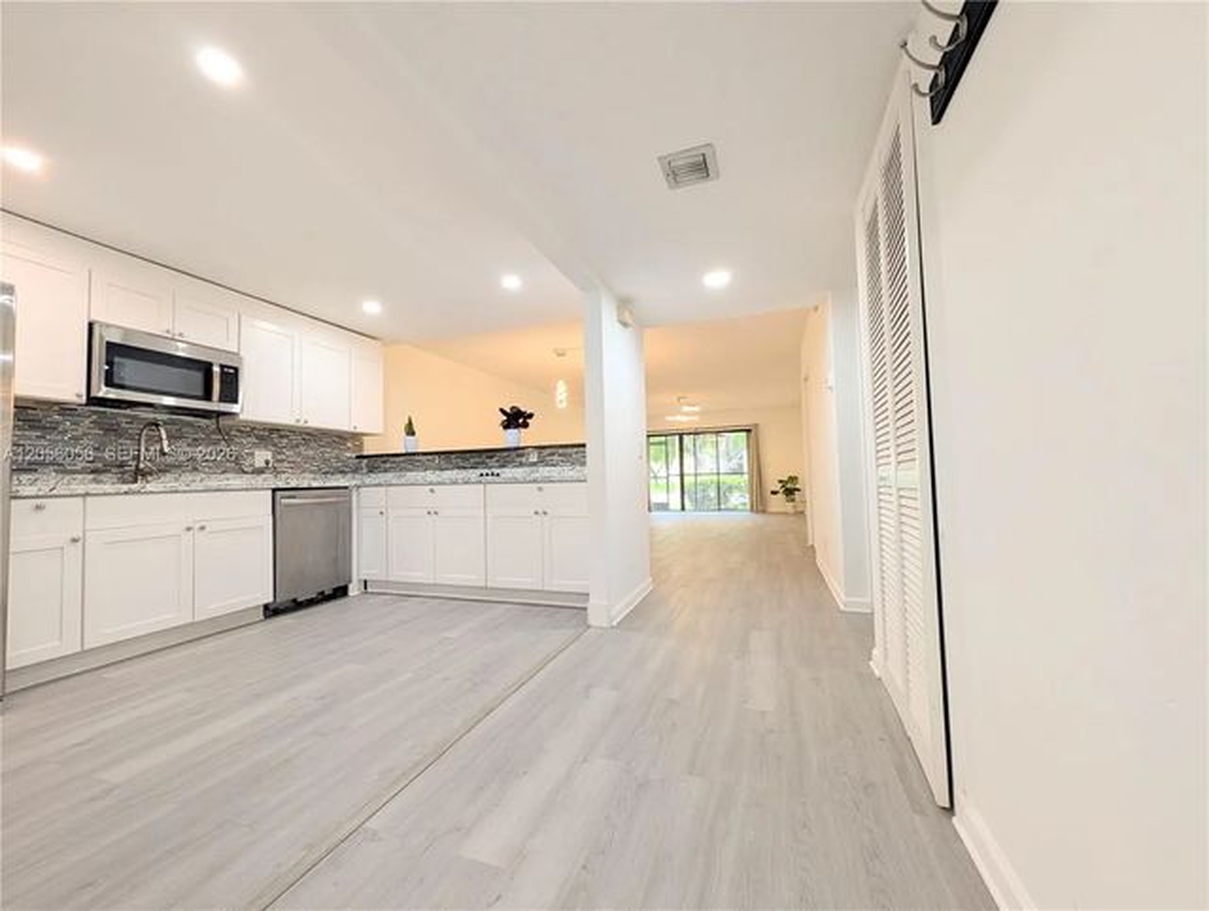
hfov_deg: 110.5
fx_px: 420
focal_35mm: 12
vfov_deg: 94.6
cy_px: 456
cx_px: 604
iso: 67
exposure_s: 1/60
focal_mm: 2.02
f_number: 1.7
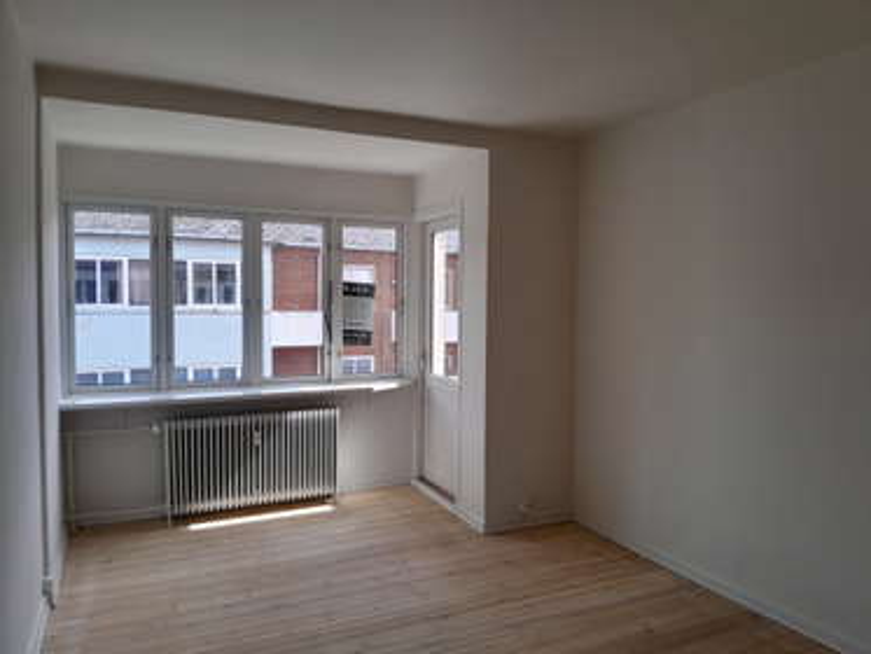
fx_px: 654
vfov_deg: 53.1
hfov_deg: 67.3
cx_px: 436
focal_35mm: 26
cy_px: 327
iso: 40
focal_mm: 3.98
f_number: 1.8
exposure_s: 1/100
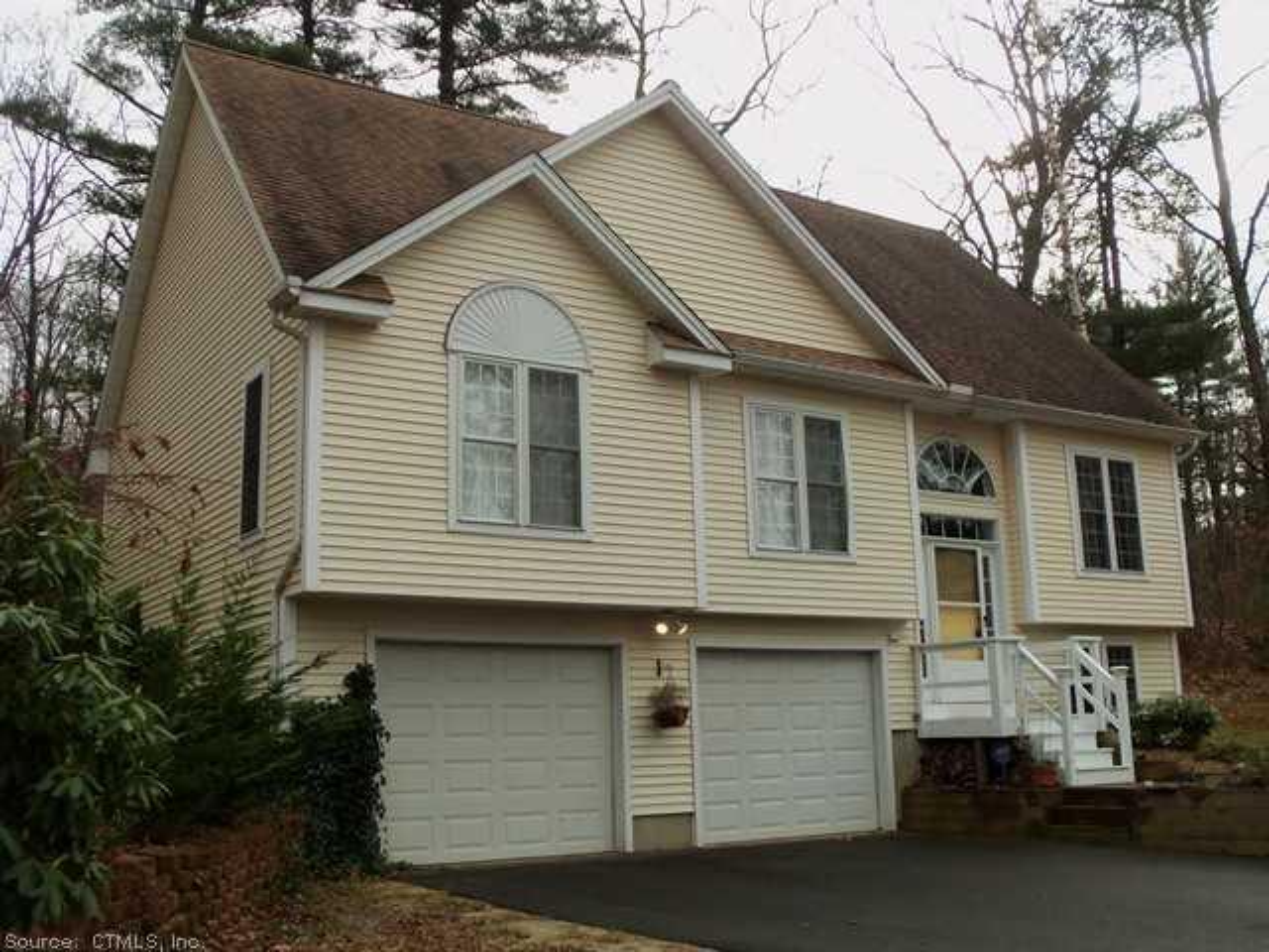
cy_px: 476
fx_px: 1393
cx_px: 634
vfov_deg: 37.7
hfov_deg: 49.0
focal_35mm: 38
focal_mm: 6.7
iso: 80
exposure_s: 1/400
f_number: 3.7
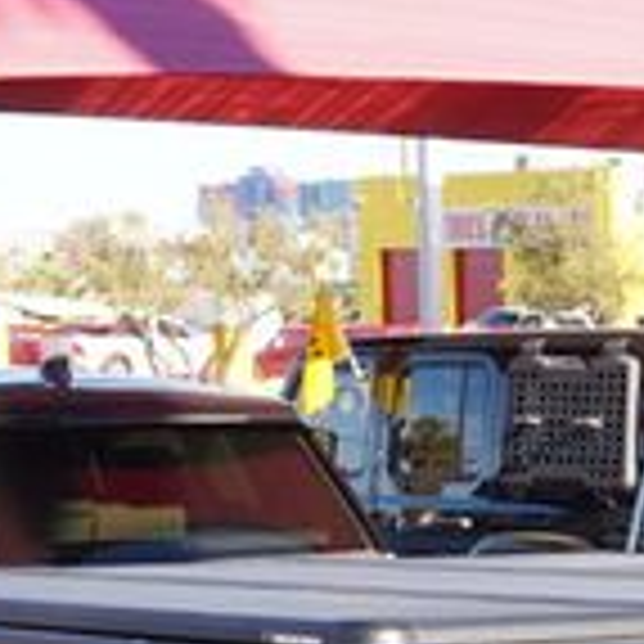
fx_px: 2755
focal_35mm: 131
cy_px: 941
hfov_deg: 12.7
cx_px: 946
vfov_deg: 12.7
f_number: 7.1
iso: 100
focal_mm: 23
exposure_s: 1/100
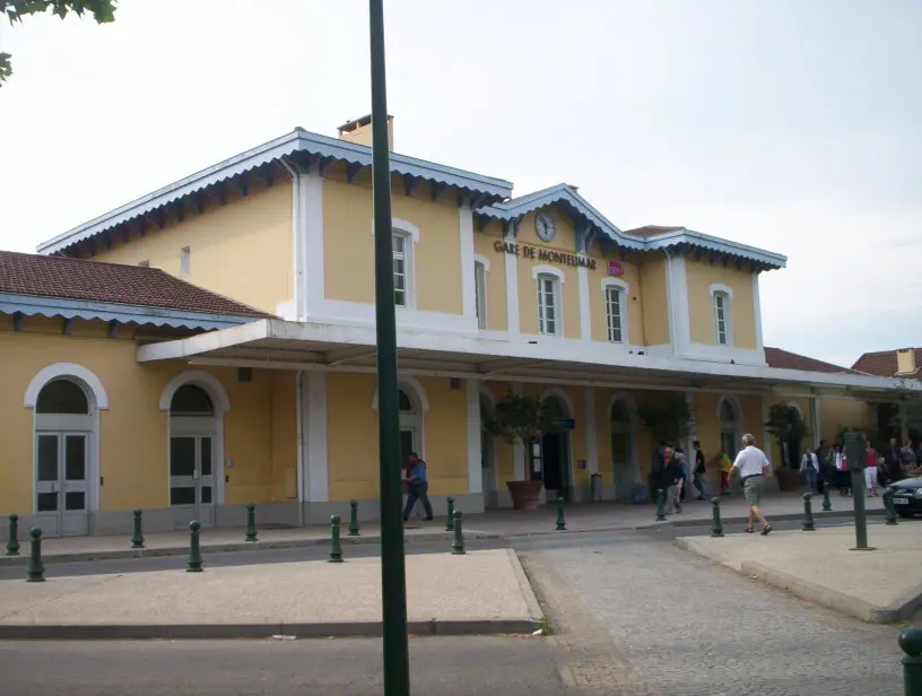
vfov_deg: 37.9
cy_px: 348
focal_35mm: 38
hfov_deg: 48.9
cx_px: 461
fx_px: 1015
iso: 100
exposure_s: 1/299
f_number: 4.5
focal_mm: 4.99
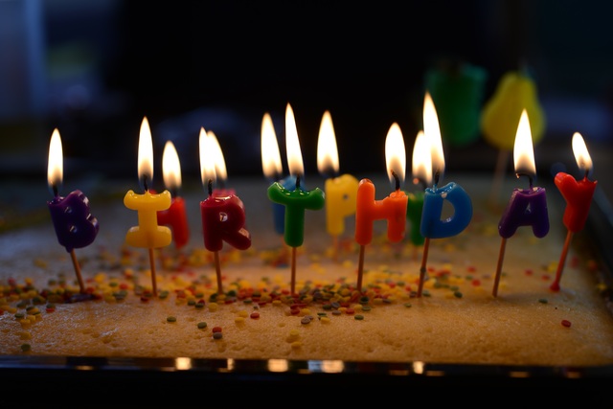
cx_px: 306
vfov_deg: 22.6
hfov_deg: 33.4
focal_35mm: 60
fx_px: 1022
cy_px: 204
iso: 100
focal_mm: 60
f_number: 4.5
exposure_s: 1/80
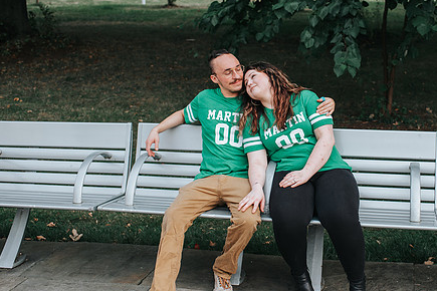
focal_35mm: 51
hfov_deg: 38.5
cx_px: 287
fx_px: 619
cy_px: 126
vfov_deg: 26.5
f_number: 3.2
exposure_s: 1/800
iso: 500
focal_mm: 35
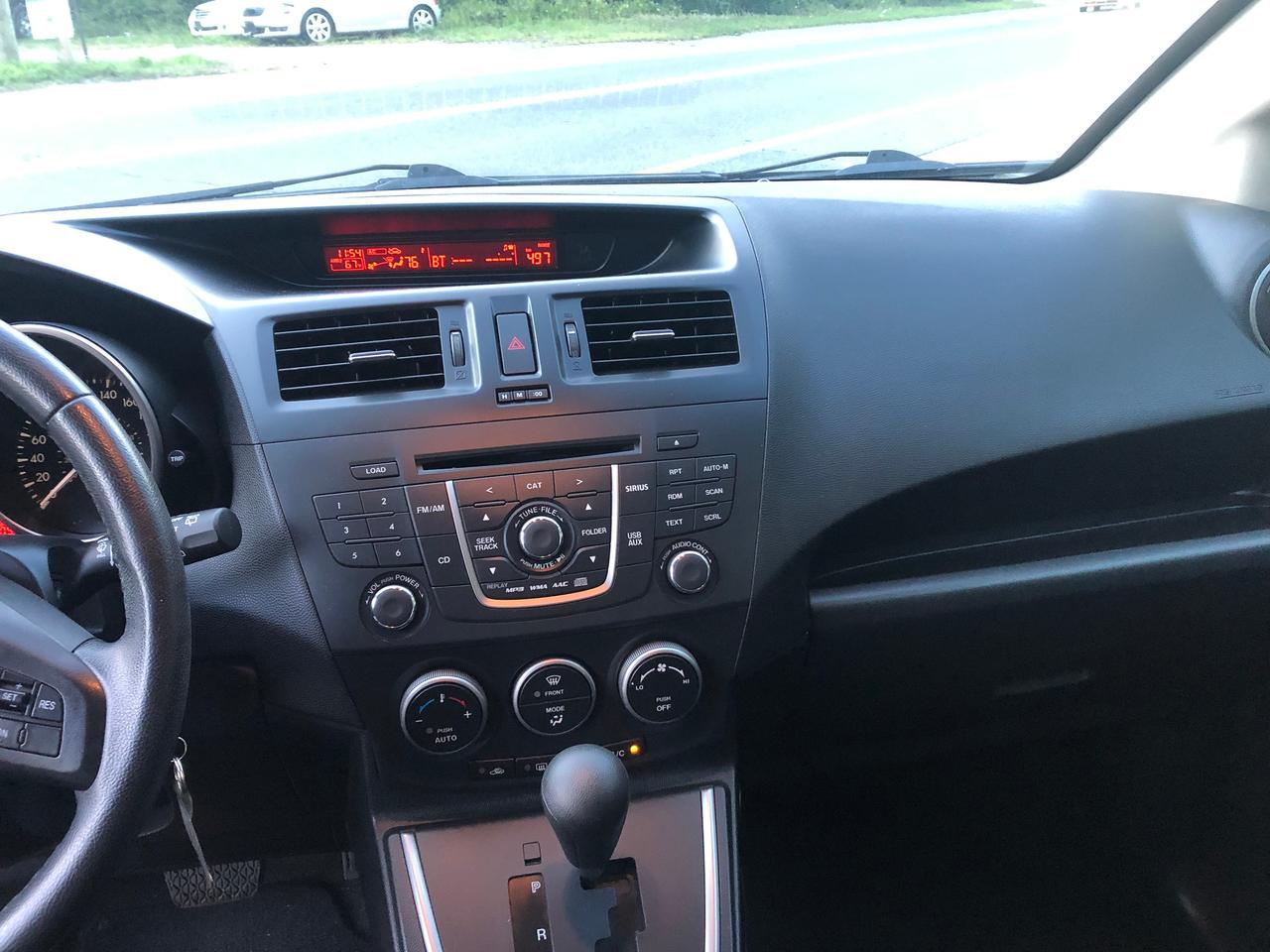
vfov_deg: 49.7
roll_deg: +0.5
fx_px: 1027
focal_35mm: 28
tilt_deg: -25.8
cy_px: 476
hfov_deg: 63.4
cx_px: 635
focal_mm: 3.99
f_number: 1.8
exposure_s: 1/16
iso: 80
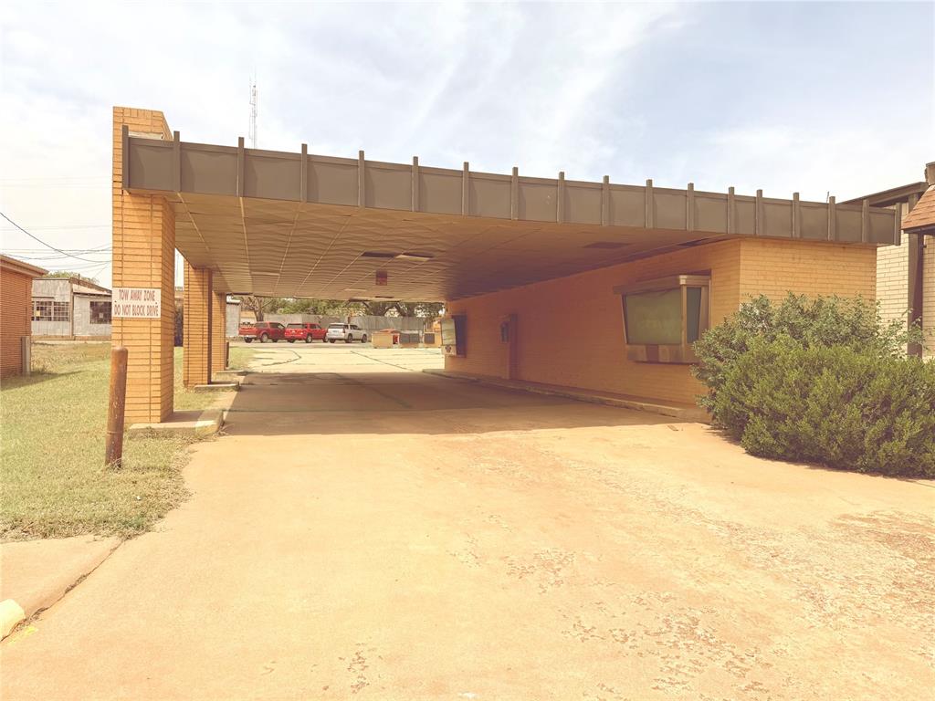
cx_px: 468
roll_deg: -0.9
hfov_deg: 71.6
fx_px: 648
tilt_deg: -0.8
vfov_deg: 56.8
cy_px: 350
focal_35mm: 24
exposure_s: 1/6711
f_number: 1.78
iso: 80
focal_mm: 6.76
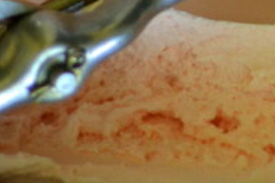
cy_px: -56
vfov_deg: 5.1
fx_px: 2038
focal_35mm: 267
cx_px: 225
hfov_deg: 7.7
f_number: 2
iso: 1600
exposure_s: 1/500
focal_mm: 50
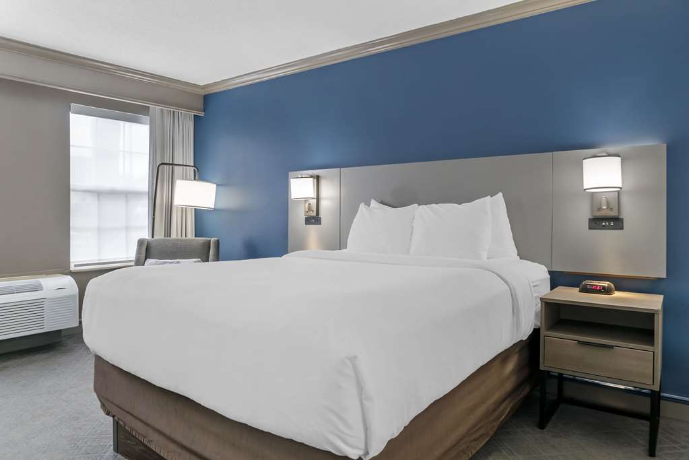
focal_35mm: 24
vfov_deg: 53.2
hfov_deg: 73.7
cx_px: 344
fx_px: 460
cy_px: 230
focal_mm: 24
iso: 400
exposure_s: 1/4
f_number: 10
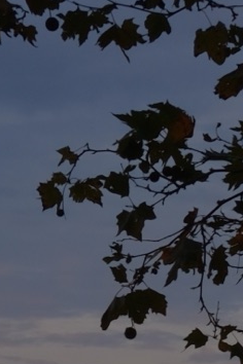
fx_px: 1802
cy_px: 538
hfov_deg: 7.7
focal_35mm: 178
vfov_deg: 11.1
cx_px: 71
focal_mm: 23
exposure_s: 1/30
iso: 64
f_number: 6.4
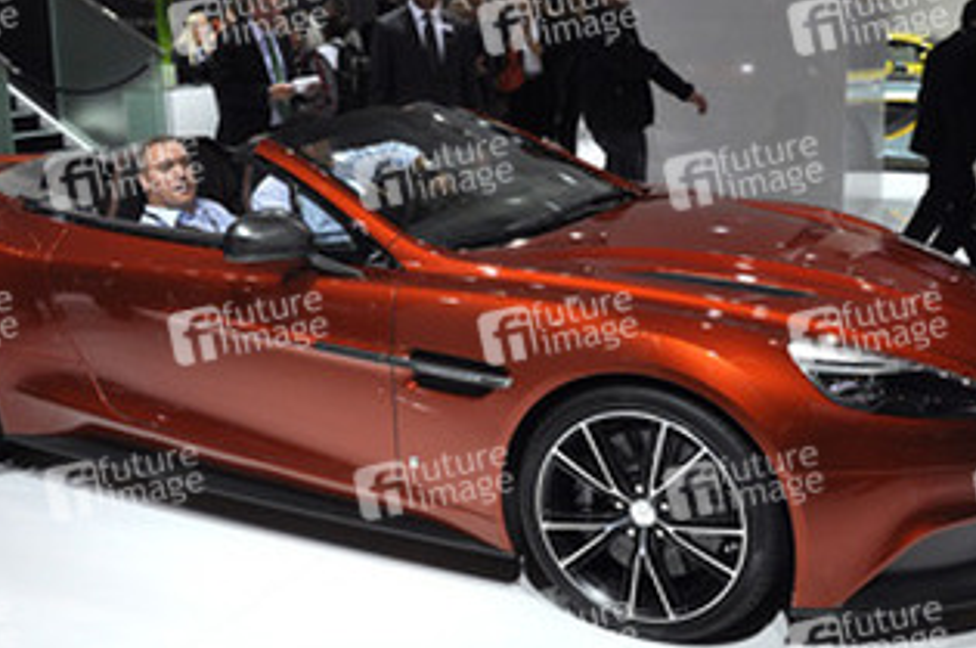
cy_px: 251
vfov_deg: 31.0
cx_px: 476
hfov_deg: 45.5
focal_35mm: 43
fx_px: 1164
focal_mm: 20
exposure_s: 1/125
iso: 640
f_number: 6.3
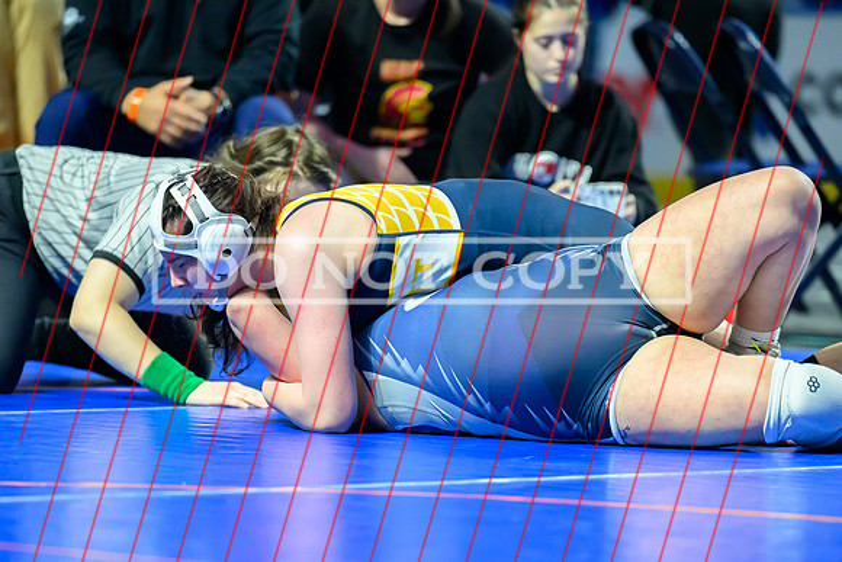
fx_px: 6770
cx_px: 393
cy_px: 350
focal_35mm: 289
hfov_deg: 7.1
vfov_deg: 4.8
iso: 4000
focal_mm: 200
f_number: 2.8
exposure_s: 1/1000
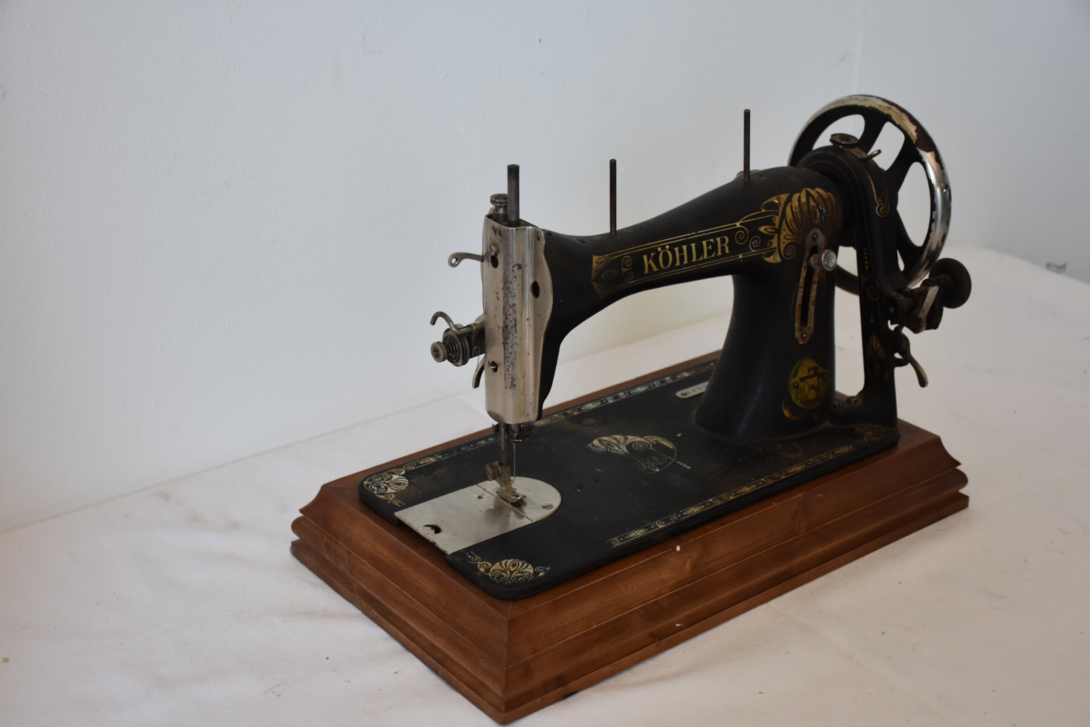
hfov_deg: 38.9
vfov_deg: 26.5
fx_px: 1544
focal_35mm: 51
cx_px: 545
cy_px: 364
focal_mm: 34
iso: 800
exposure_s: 1/80
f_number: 4.5
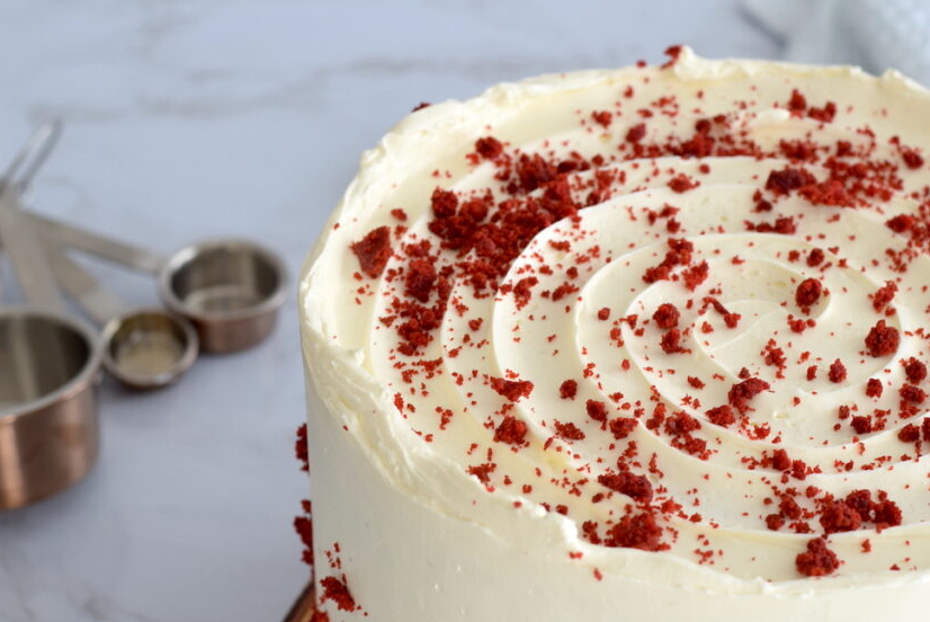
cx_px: 571
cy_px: 365
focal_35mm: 93
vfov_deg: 14.7
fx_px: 2404
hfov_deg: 21.9
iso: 400
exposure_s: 1/60
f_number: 6.3
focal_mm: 50
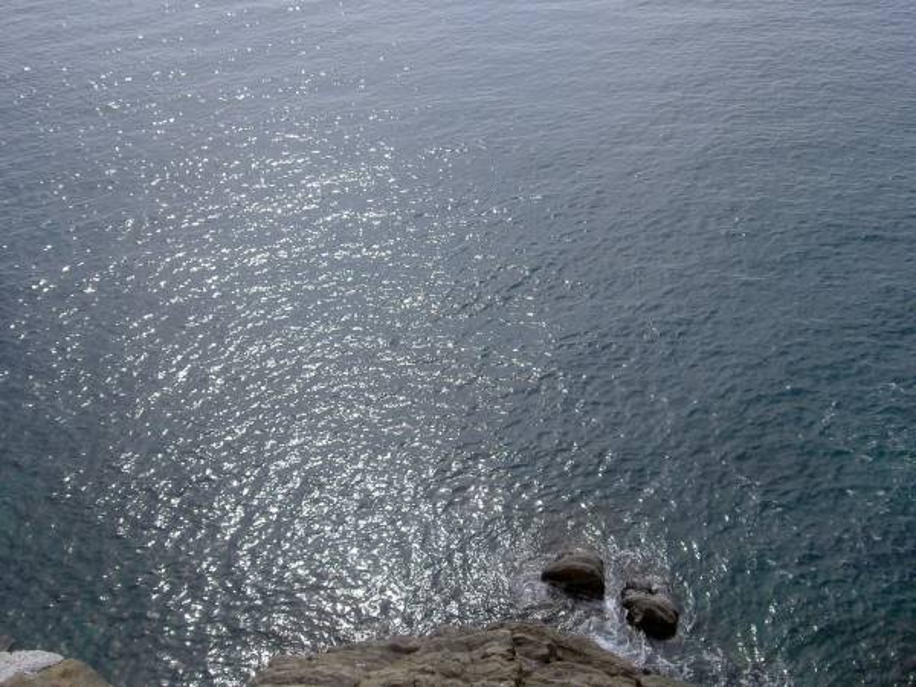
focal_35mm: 39
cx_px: 458
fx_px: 1032
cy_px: 344
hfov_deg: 47.9
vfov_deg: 36.8
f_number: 4.7
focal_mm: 8
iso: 100
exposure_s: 1/640
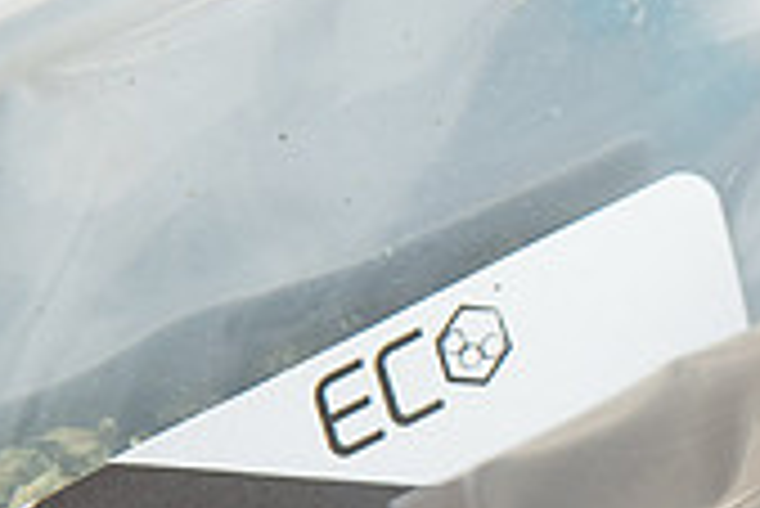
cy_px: 638
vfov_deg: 3.3
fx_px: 8726
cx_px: 1079
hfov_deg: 5.0
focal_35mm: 413
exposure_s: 1/200
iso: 1000
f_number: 5.6
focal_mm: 120
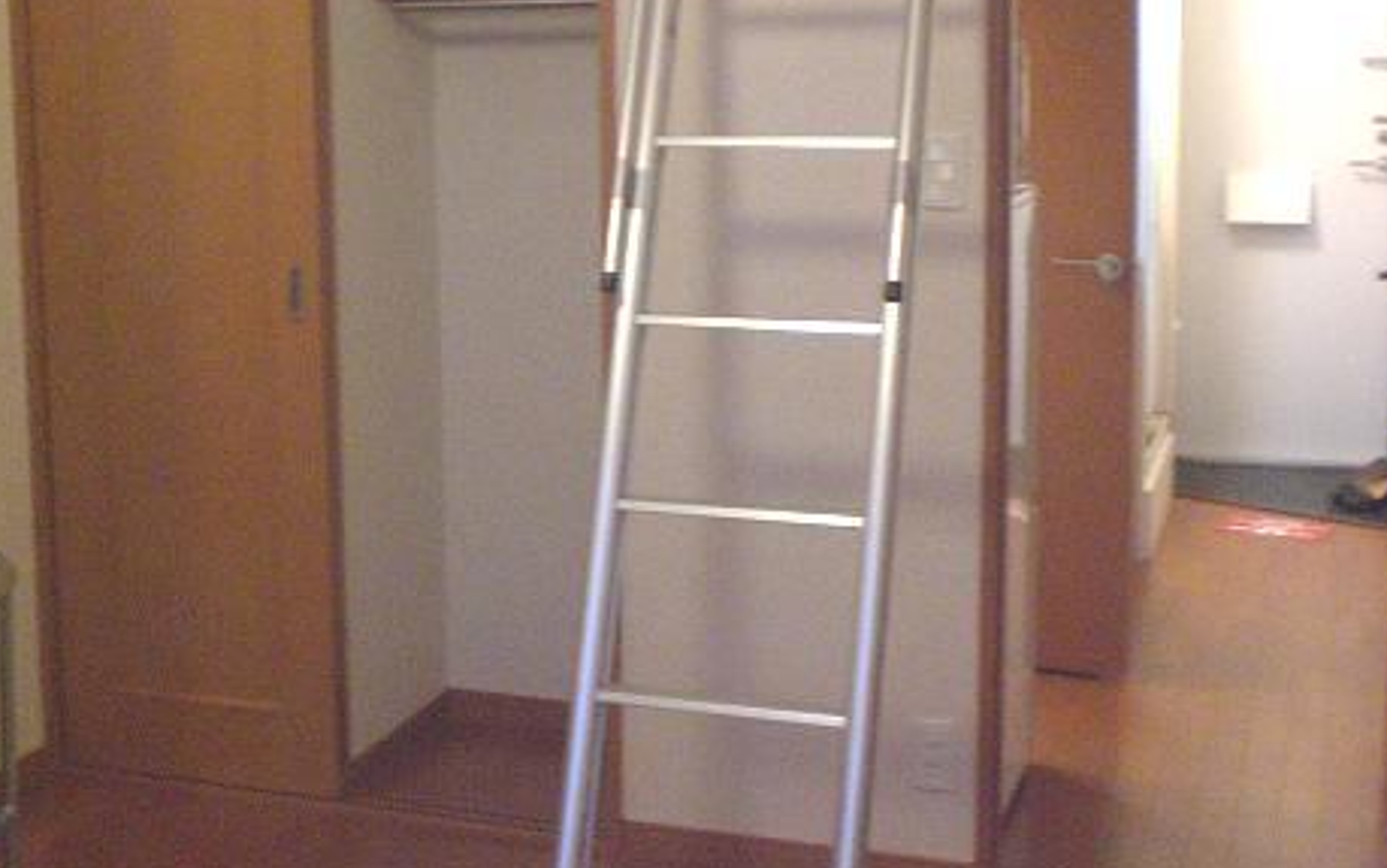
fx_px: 2041
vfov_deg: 23.9
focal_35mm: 54
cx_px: 476
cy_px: 277
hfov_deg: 37.2
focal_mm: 6.3
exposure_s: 1/15
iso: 800
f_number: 3.1
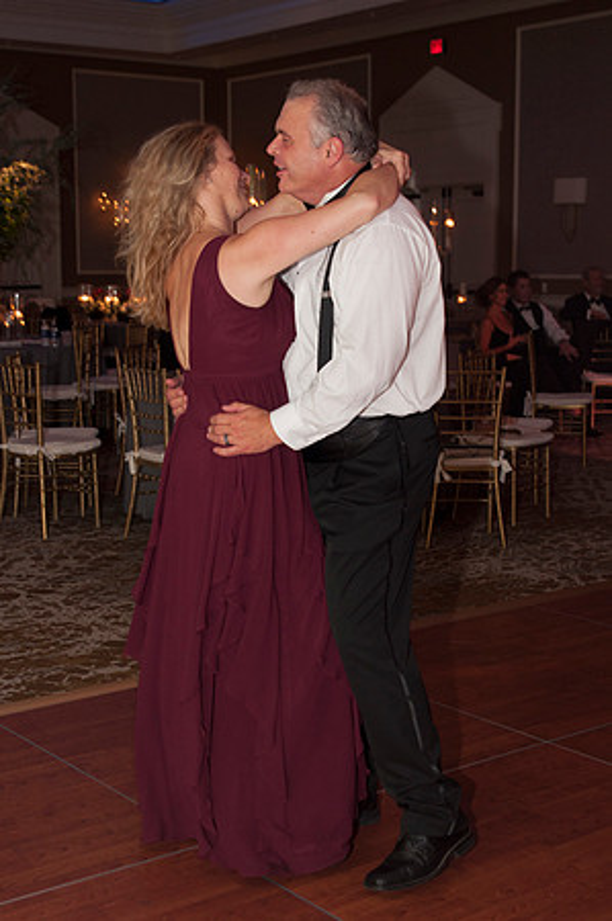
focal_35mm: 57
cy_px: 460
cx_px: 306
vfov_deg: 35.1
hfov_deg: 23.7
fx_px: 1457
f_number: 5
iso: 400
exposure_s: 1/60
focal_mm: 38
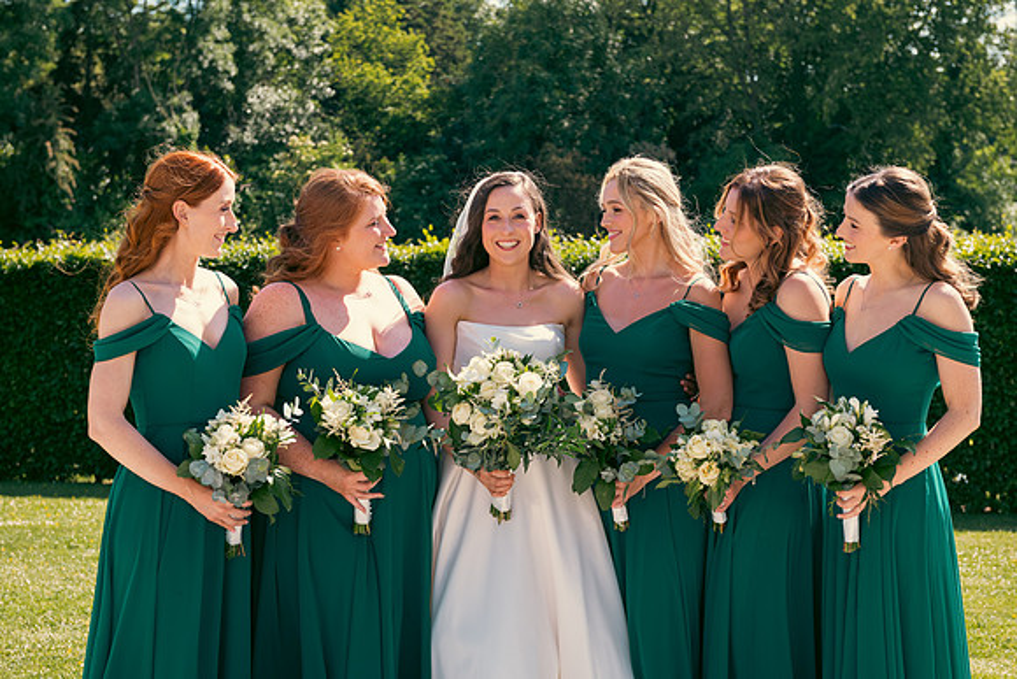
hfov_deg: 32.4
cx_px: 508
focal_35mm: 62
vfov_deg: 21.9
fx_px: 1752
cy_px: 340
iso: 125
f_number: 6.3
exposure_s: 1/200
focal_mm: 62
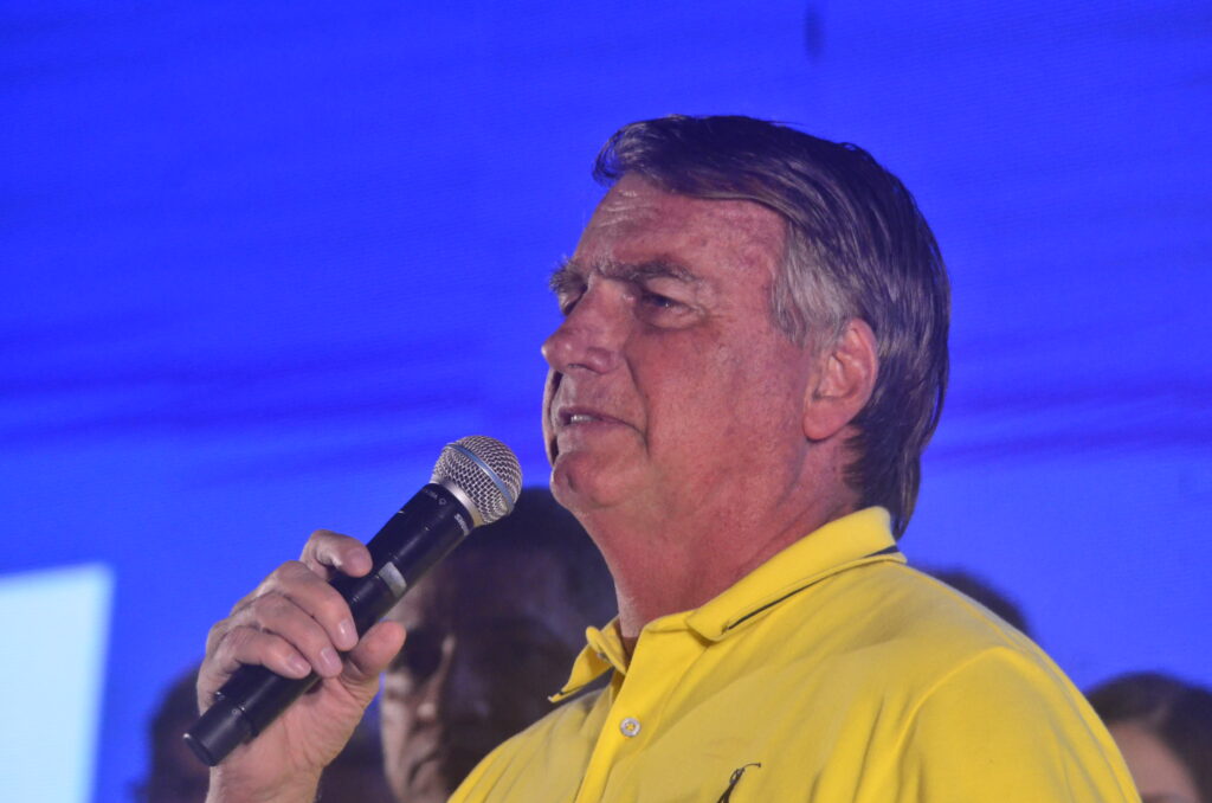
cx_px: 606
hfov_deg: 5.1
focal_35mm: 405
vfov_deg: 3.4
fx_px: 13605
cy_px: 402
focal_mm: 270
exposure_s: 1/250
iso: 3200
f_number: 5.6
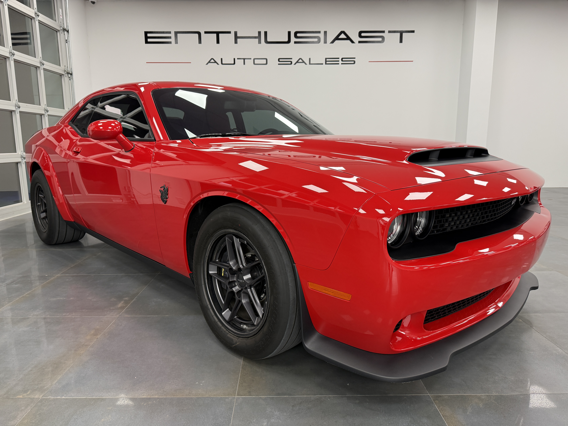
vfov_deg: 56.8
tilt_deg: -11.0
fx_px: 394
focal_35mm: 24
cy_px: 213
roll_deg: +0.6
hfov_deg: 71.6
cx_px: 284
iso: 125
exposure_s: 1/120
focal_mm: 6.76
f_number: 1.78
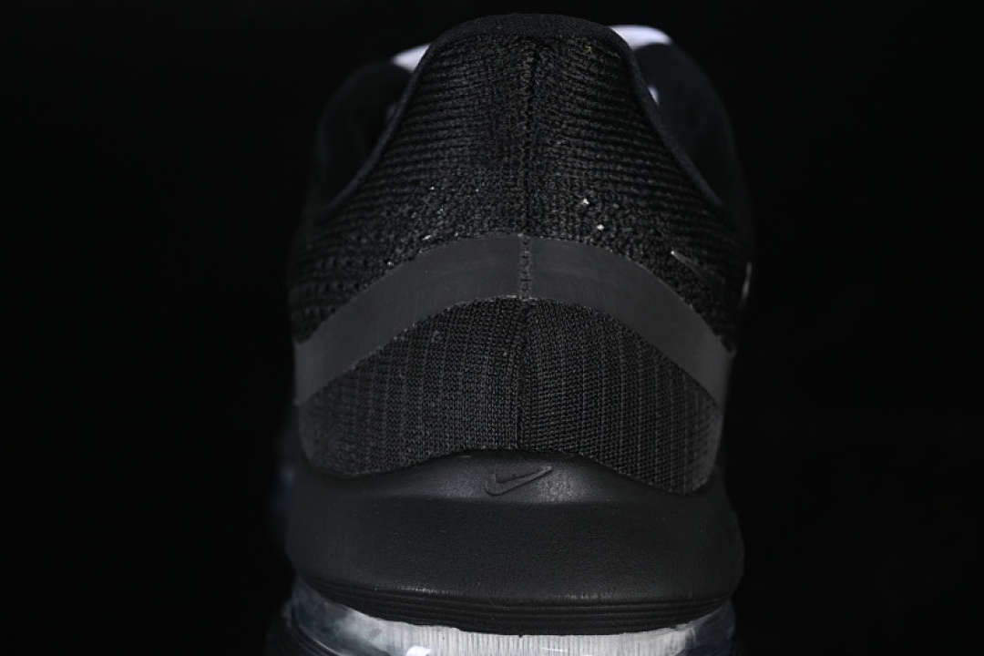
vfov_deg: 18.2
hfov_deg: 27.0
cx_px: 492
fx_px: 2050
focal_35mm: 75
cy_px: 328
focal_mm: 50
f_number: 6.3
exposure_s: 1/50
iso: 160
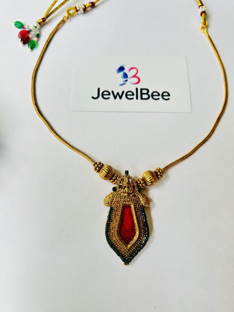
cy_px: 156
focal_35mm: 26
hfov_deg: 53.1
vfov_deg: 67.3
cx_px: 117
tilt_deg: -72.3
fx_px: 234
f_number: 1.5
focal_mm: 5.7
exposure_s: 1/100
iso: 64
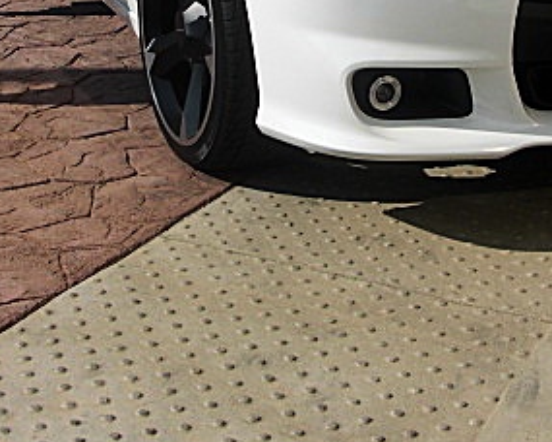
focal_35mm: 79
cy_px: 12
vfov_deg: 18.9
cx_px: 292
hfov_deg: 24.1
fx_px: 1291
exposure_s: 1/250
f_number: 7.9
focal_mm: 6.3
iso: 50
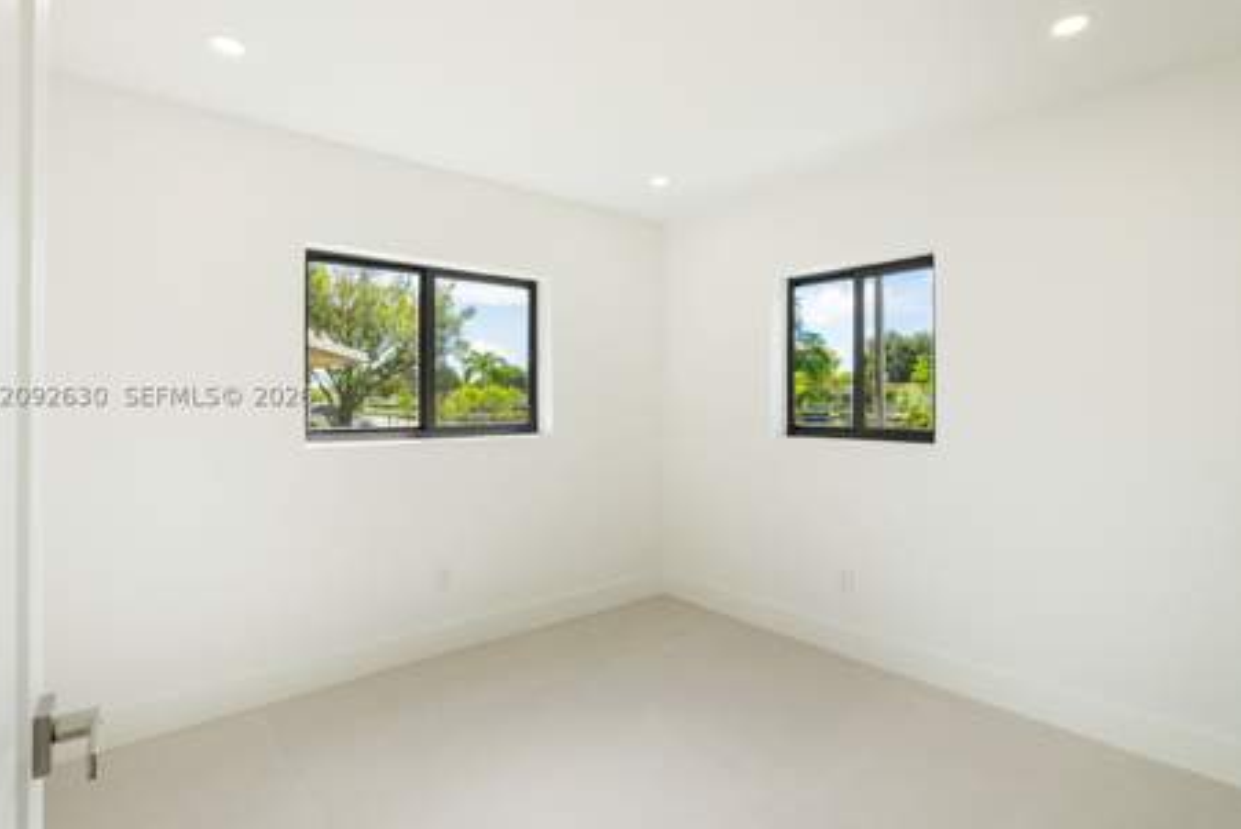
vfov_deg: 68.8
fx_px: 605
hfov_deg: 91.5
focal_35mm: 18
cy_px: 392
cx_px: 619
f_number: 6.3
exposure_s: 1/60
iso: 250
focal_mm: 11
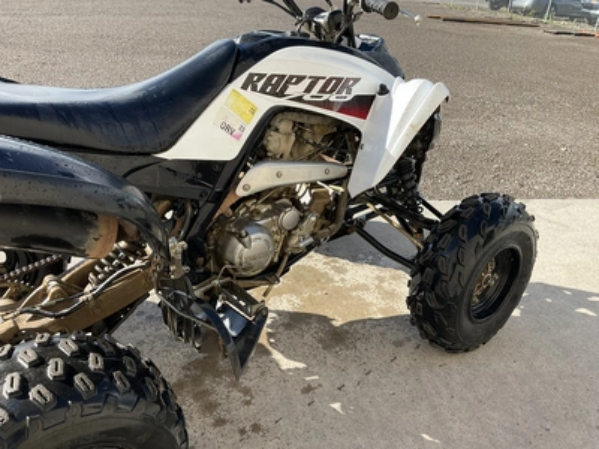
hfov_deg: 61.7
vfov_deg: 48.2
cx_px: 300
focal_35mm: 29
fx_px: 502
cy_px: 224
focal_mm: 3
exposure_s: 1/691
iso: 25
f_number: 1.8
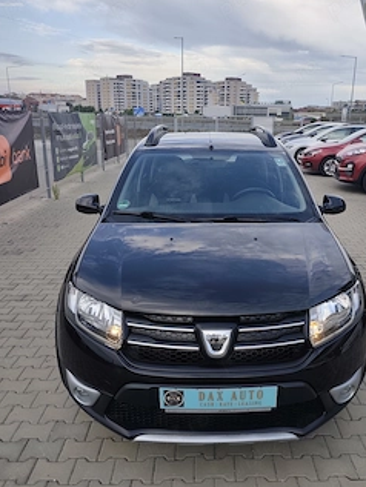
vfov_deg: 61.6
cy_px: 240
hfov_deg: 48.1
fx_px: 409
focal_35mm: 29
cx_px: 214
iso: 50
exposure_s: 1/319
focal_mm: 6.19
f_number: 1.65
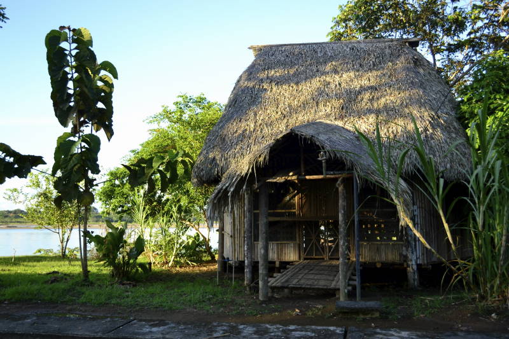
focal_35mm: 36
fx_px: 509
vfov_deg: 36.9
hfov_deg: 53.1
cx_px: 254
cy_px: 170
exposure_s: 1/250
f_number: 4
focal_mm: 24
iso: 200
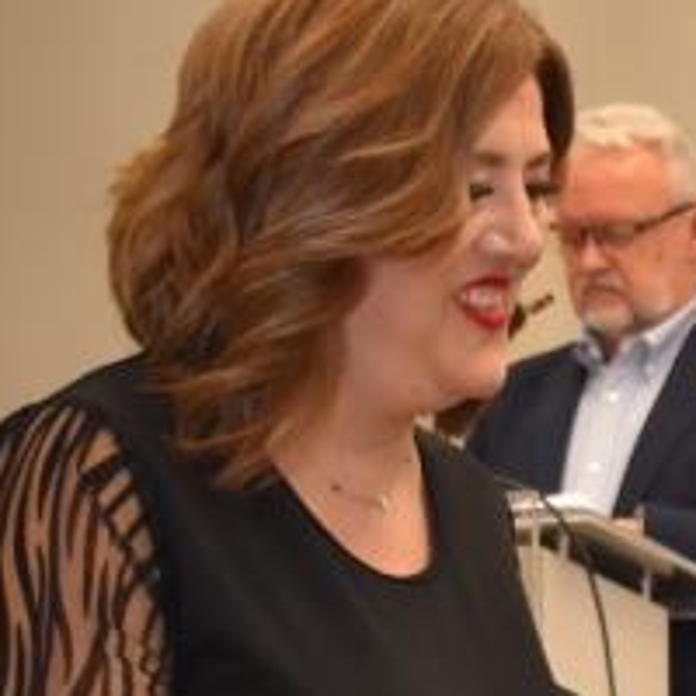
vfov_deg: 9.9
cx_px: 912
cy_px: 677
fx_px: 4008
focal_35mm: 176
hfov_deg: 9.7
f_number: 4
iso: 900
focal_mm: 27
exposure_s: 1/125
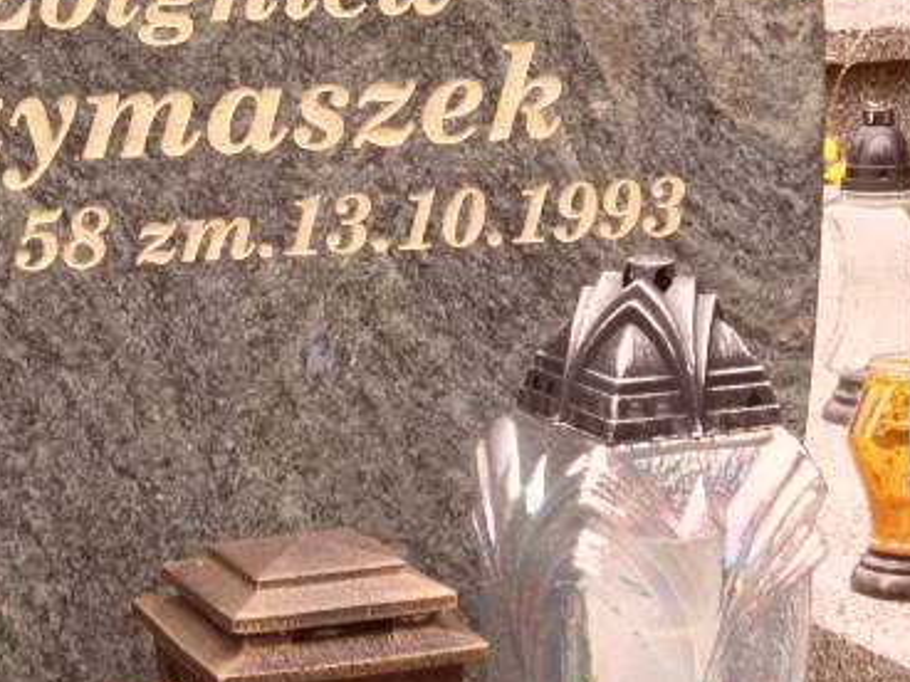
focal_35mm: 167
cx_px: 143
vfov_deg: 8.8
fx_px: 4390
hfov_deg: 11.8
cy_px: 42
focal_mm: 10.3
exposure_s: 1/125
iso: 80
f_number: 4
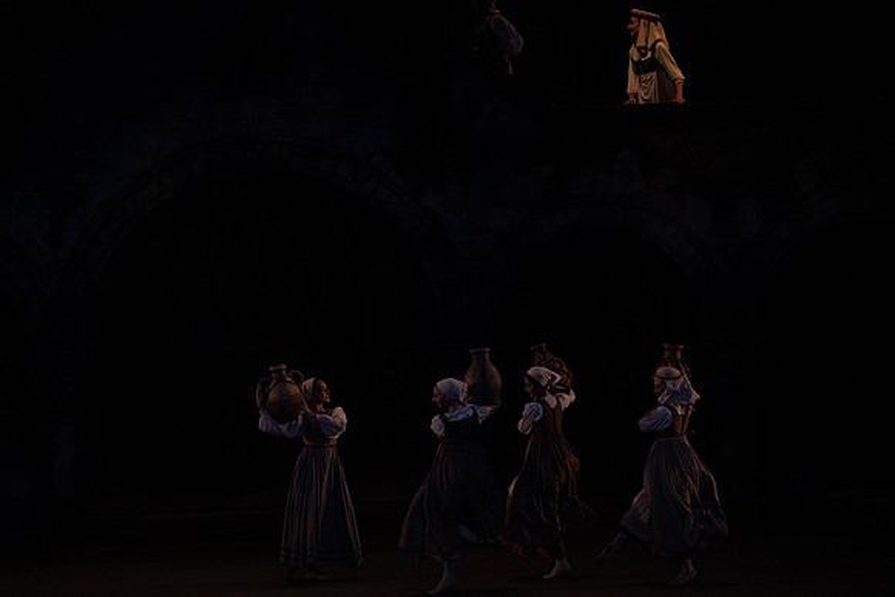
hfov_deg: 10.4
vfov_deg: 6.9
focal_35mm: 198
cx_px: 448
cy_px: 298
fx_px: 4923
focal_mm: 198
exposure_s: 1/250
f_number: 5.6
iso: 8000
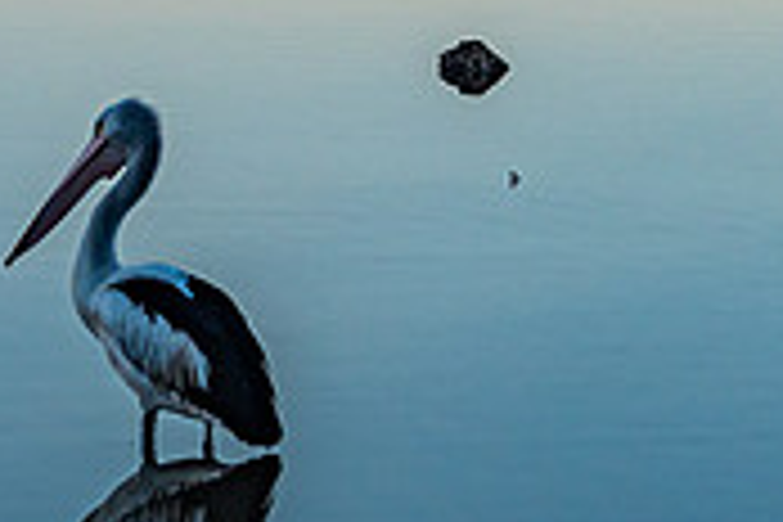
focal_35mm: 290
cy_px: -74
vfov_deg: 4.7
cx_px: -86
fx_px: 6307
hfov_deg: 7.1
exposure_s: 1/100
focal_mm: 58
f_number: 9
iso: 400
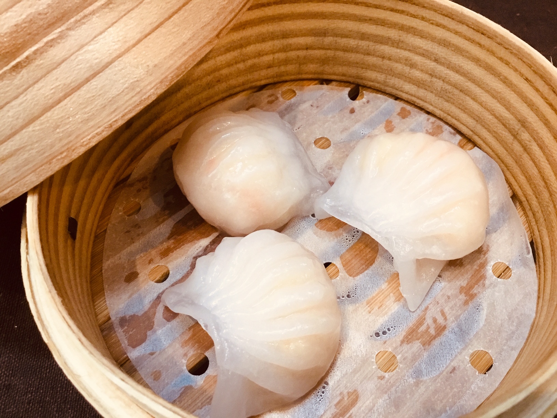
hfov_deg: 58.4
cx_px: 278
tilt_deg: -57.2
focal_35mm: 31
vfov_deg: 45.4
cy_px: 209
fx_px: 499
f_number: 2.4
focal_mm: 3.3
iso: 125
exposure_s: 1/30
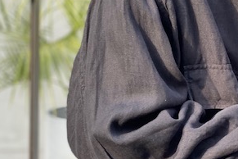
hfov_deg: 16.8
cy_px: 84
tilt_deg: -9.1
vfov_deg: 11.5
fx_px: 787
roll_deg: -3.4
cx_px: 244
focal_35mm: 119
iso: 32
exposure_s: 1/122
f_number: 2
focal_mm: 6
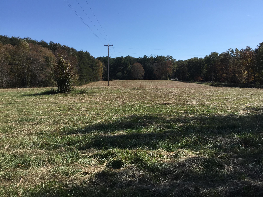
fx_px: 236
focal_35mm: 31
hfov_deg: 58.4
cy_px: 98
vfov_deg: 45.4
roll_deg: +1.1
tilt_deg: -6.6
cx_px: 132
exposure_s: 1/1567
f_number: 2.4
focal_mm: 3.3
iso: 25
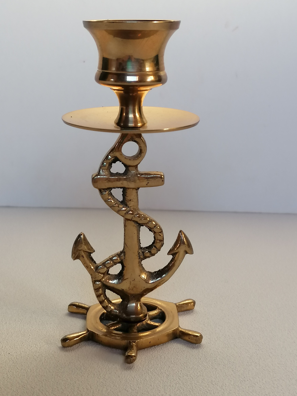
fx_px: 618
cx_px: 148
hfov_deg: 27.0
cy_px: 198
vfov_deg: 35.5
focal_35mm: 54
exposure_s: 1/60
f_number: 1.8
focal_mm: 4.75
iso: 80
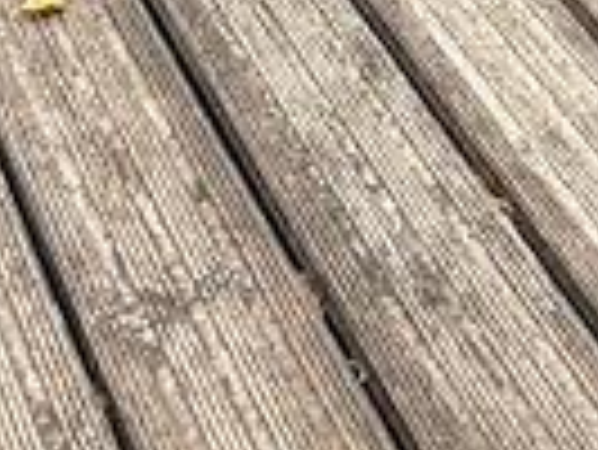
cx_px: 773
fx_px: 1867
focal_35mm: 108
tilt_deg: -9.0
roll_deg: +0.0
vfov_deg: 9.4
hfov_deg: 17.1
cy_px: -1048
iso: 50
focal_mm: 2.22
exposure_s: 1/214
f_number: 2.2
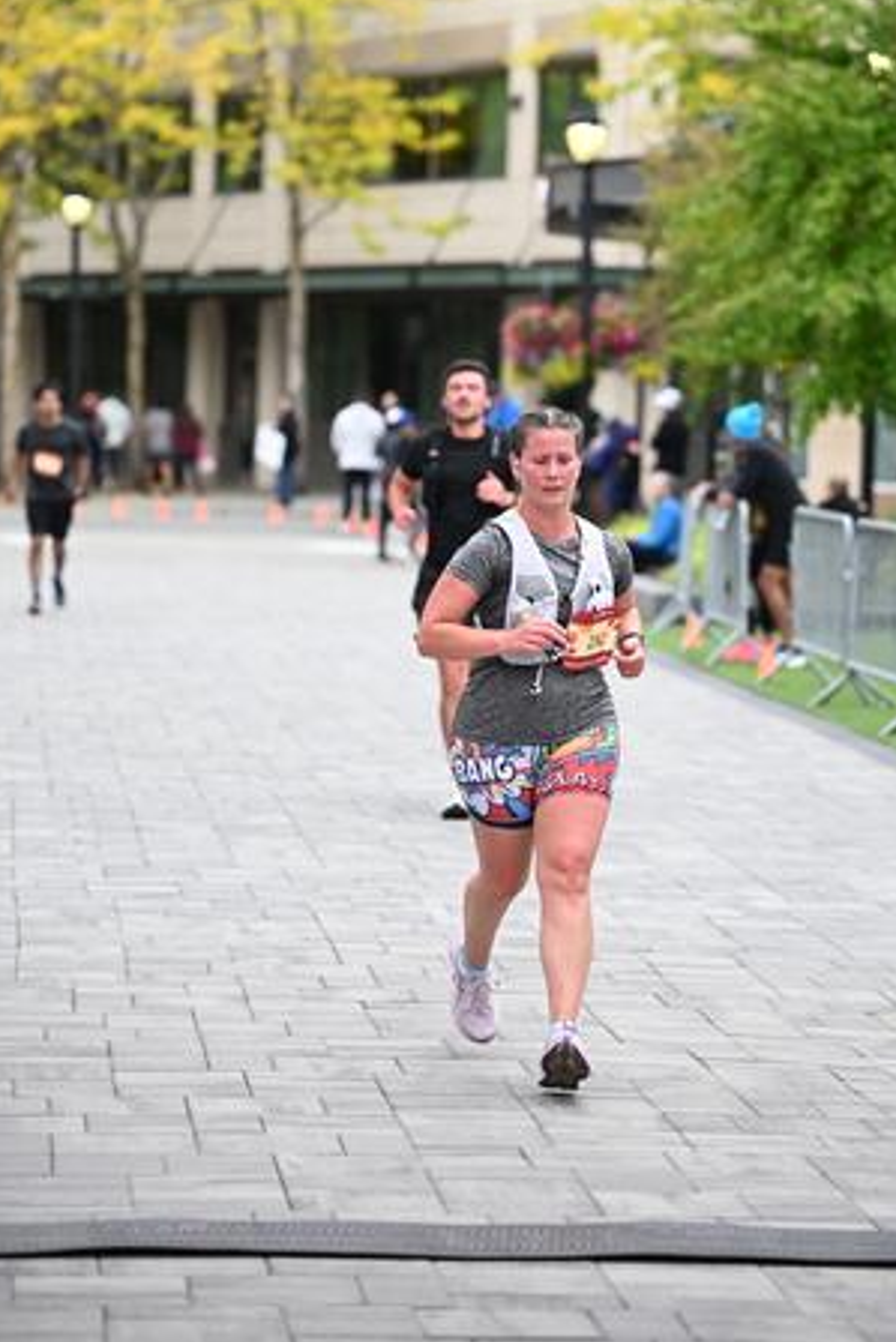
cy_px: 542
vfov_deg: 15.2
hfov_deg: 10.2
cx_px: 517
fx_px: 5036
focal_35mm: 135
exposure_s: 1/2000
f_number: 2.8
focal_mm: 110
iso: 640
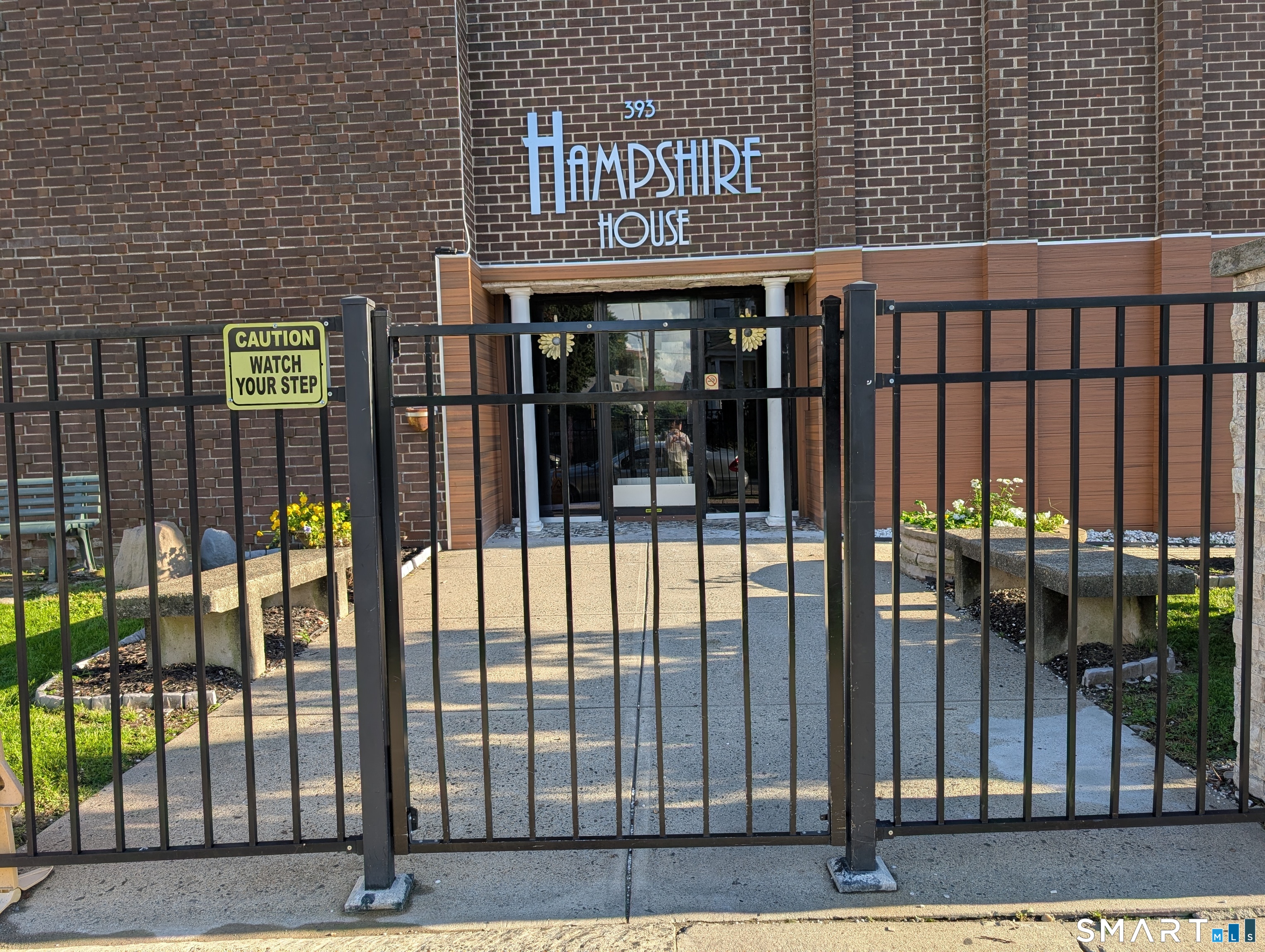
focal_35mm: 24
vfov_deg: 56.9
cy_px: 476
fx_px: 878
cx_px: 632
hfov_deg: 71.5
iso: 22
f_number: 1.68
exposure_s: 1/292
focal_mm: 6.9
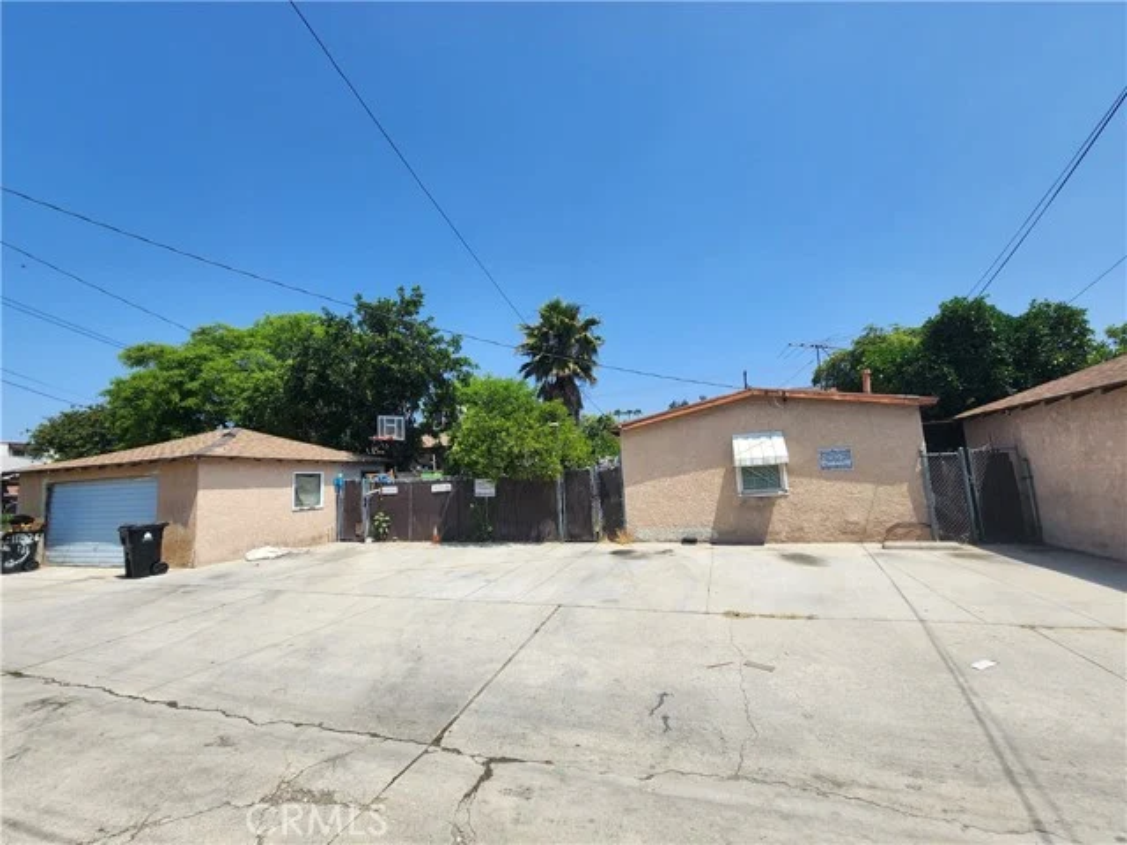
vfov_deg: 89.9
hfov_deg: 106.2
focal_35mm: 13
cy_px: 422
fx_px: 423
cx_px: 564
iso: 50
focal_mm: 2.2
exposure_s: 1/2302
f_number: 2.2
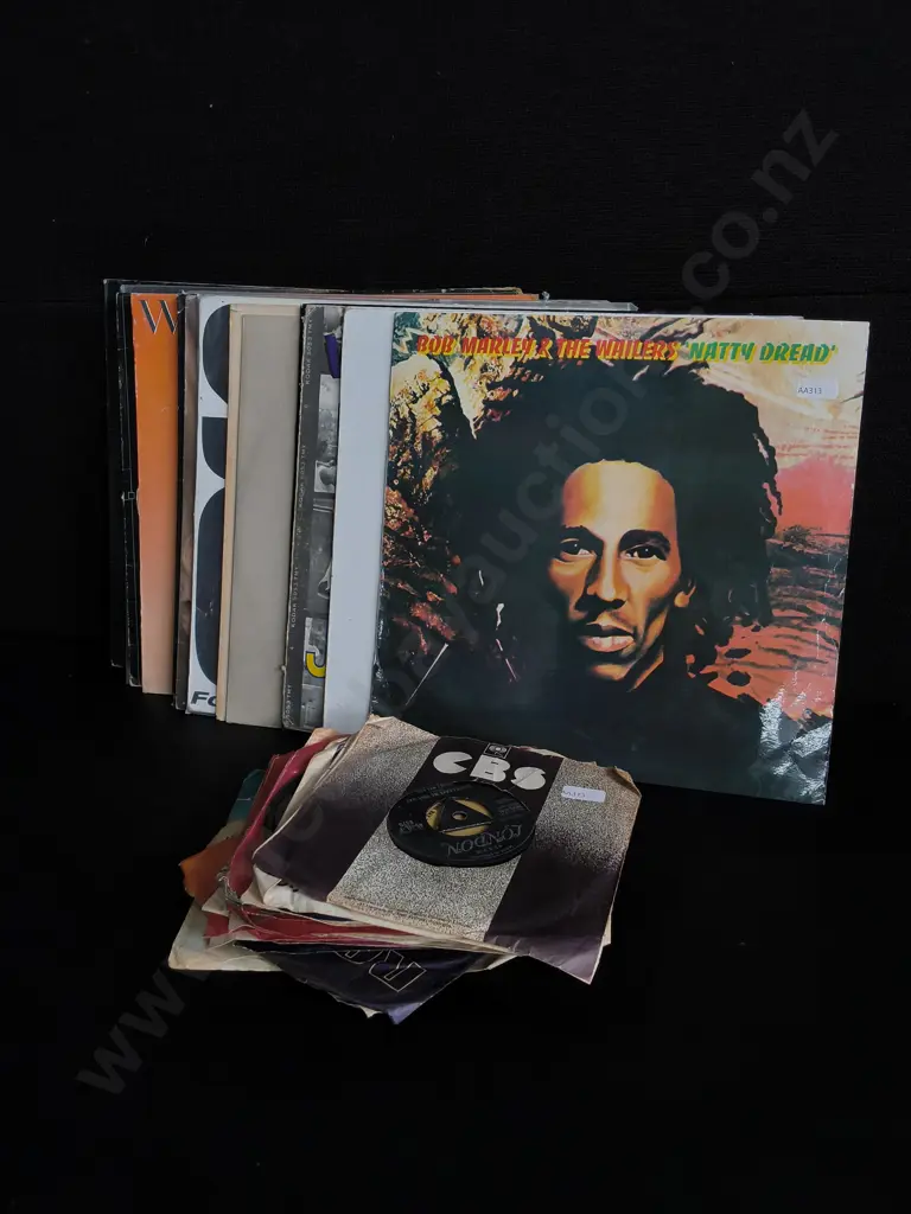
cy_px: 607
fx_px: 947
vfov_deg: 65.3
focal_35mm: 27
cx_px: 456
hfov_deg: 51.4
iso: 40
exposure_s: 1/120
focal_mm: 2.87
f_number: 2
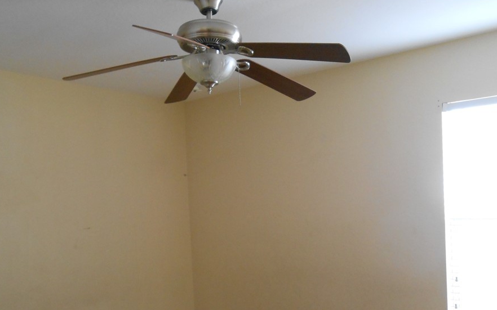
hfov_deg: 59.7
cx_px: 246
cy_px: 212
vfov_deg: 38.9
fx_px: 433
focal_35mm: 32
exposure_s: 1/30
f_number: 3.5
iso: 320
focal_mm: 4.6
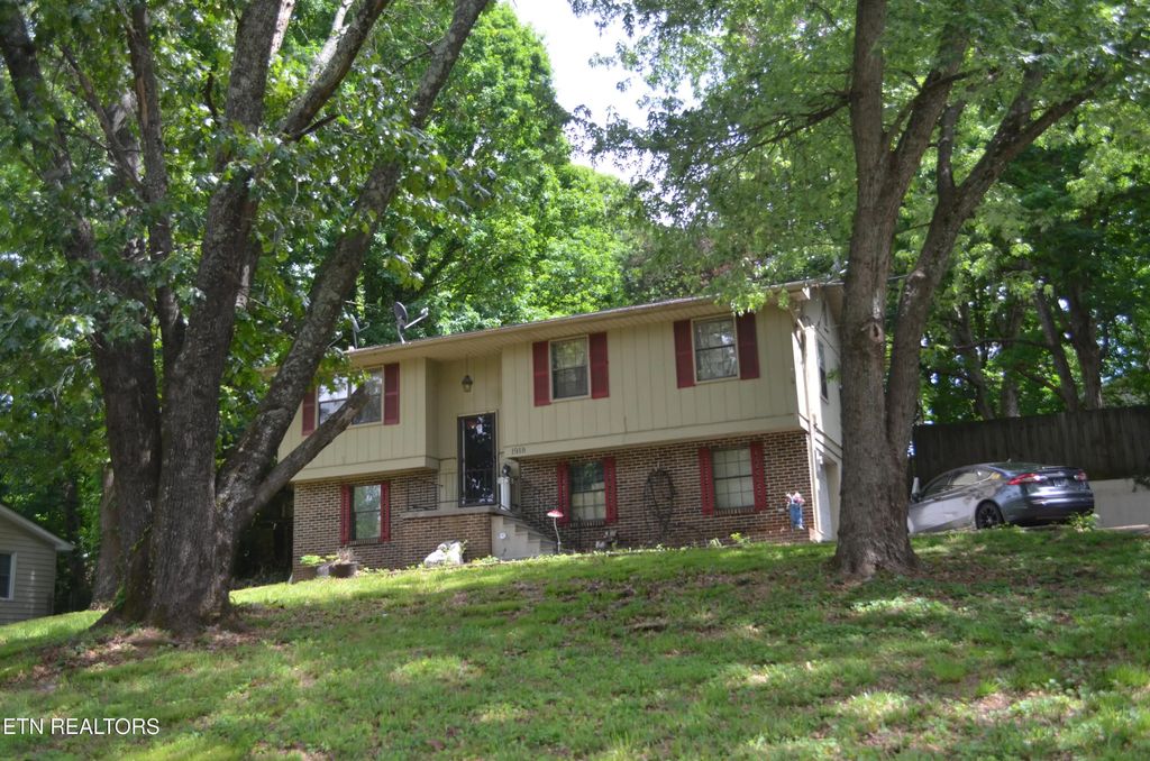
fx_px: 1147
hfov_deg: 53.2
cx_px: 575
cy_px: 380
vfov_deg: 36.7
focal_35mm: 36
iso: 560
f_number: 4
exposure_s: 1/1000
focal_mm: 24
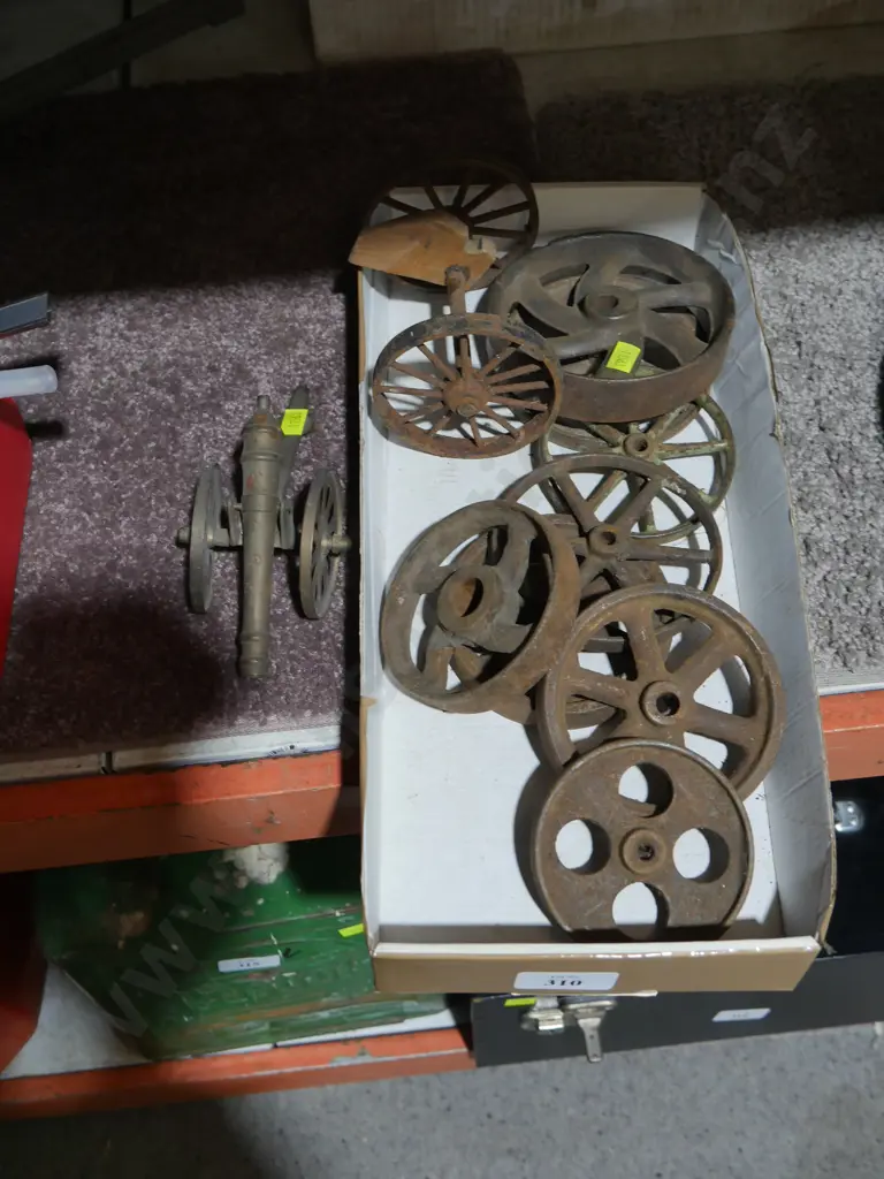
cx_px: 442
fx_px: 1362
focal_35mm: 40
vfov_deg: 46.8
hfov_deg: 36.0
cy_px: 590
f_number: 4.4
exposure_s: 1/60
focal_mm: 20
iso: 400
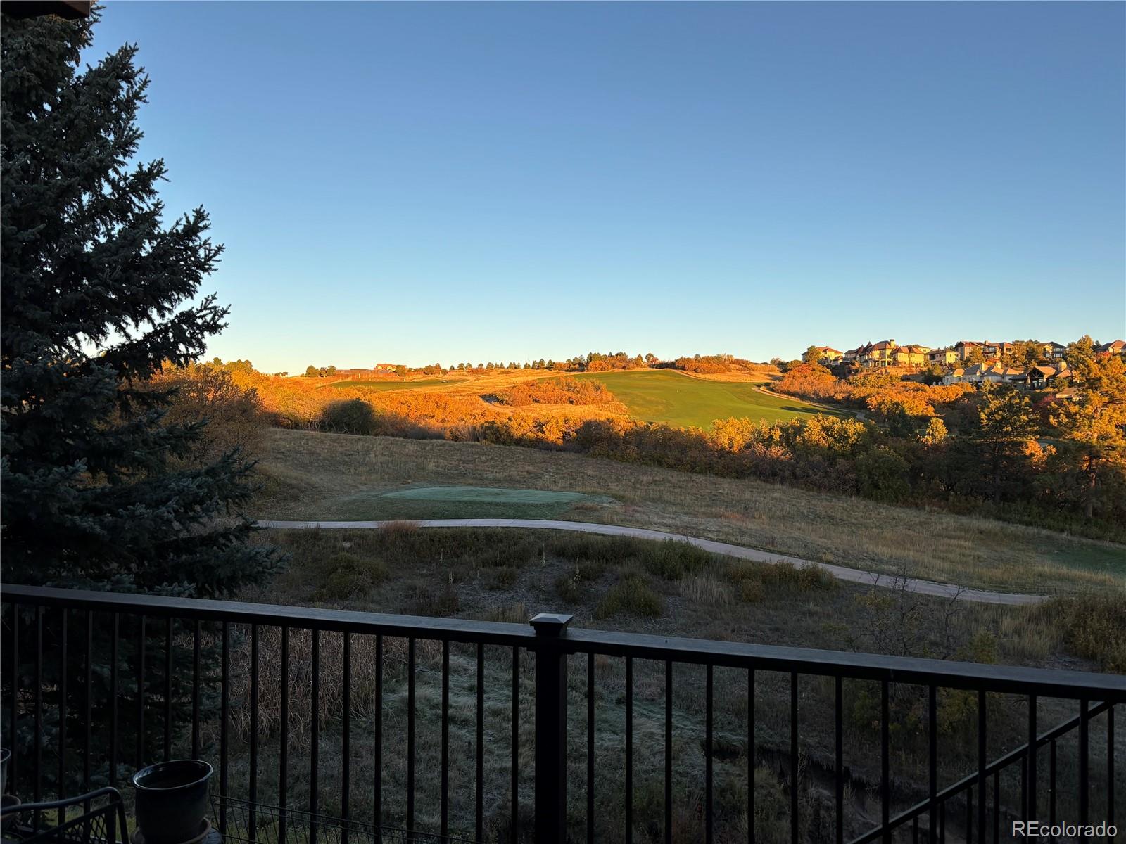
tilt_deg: -0.7
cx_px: 563
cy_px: 422
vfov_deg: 53.1
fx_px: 846
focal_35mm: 26
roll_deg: -0.5
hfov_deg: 67.3
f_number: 1.6
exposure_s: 1/781
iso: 50
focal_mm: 5.96
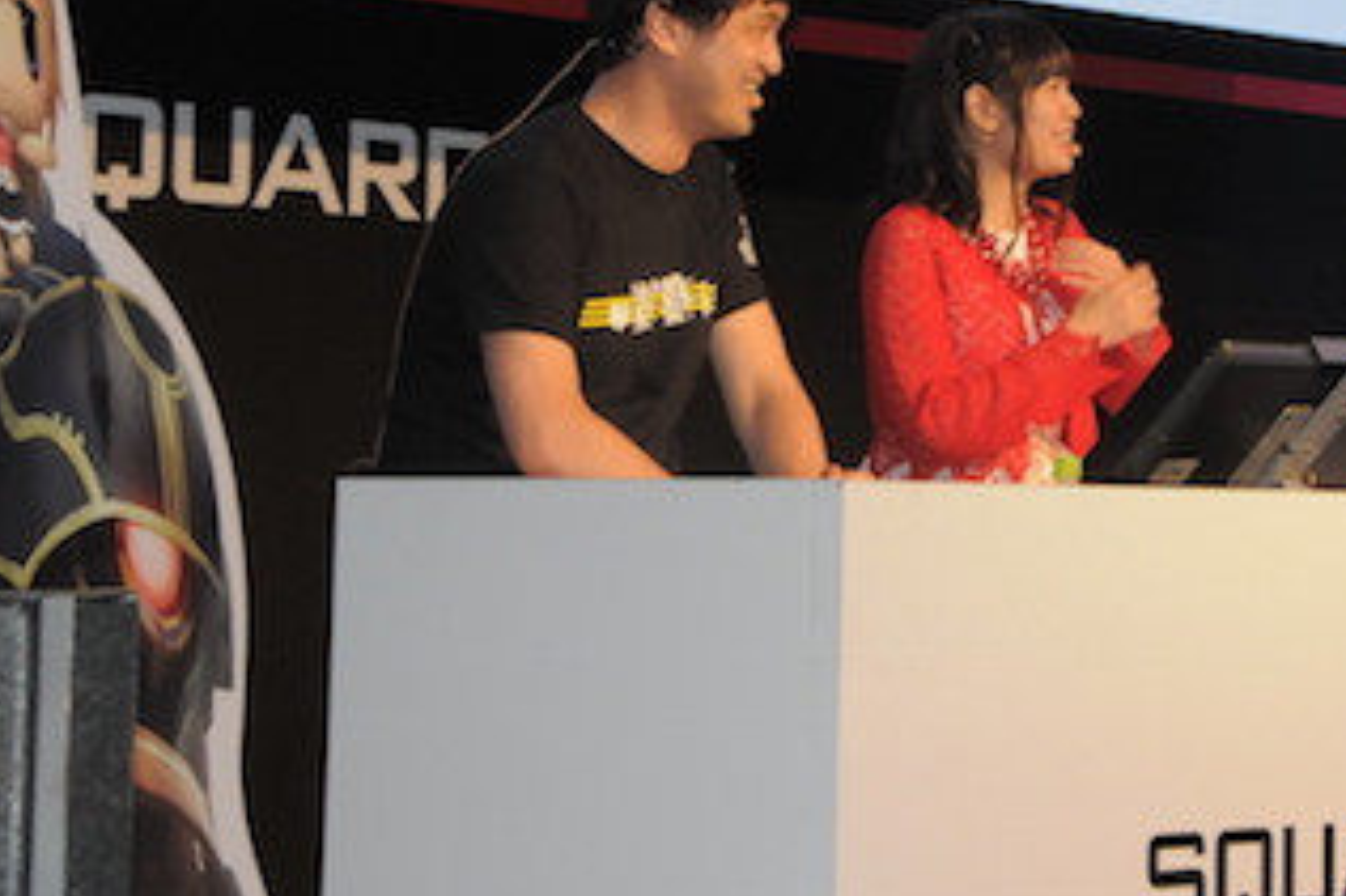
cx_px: 1070
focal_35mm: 126
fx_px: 4708
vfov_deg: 10.8
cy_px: 204
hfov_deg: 16.2
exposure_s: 1/60
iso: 1600
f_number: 14
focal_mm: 52
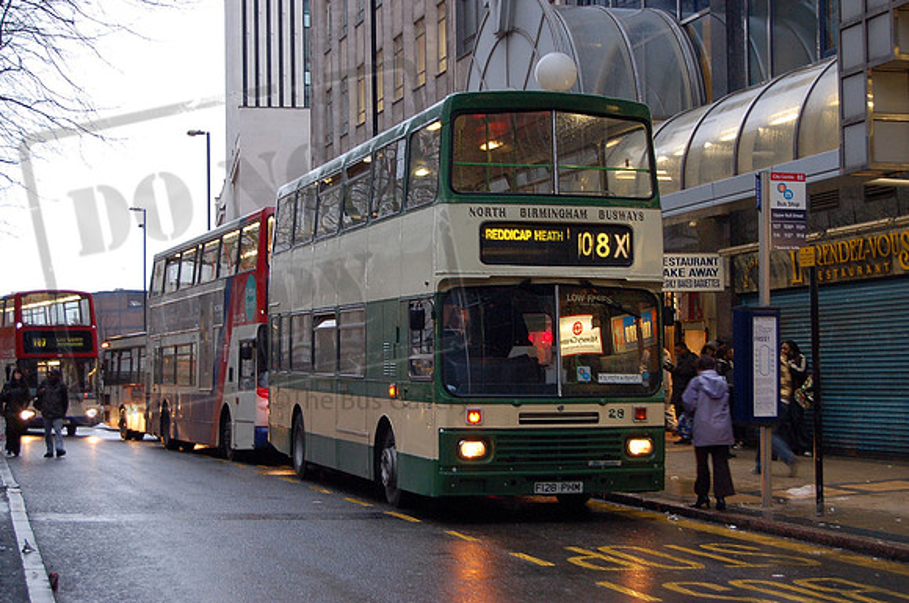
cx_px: 454
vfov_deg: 21.5
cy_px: 302
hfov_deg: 31.9
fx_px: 1589
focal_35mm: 63
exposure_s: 1/20
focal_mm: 42
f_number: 5.3
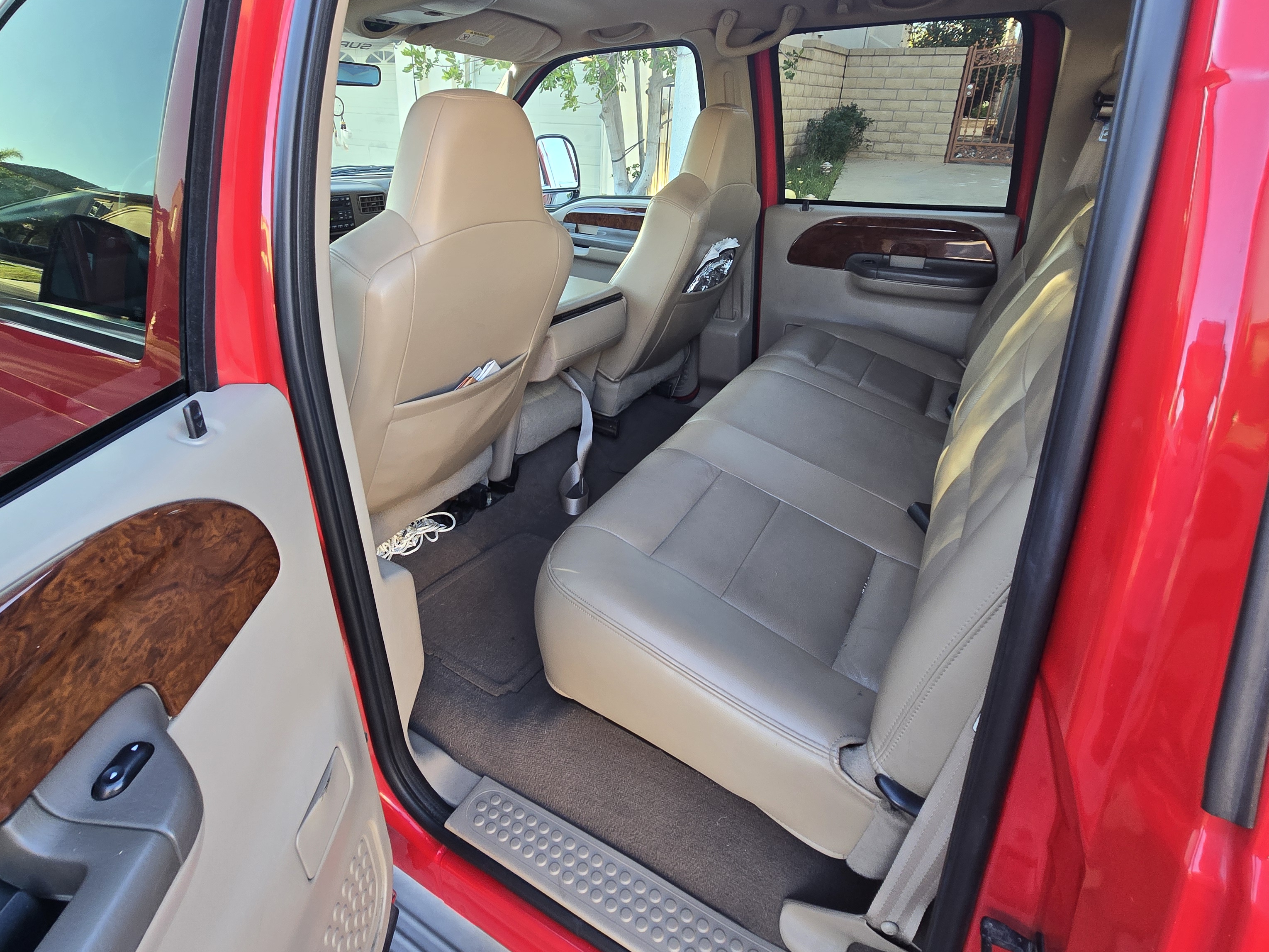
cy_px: 366
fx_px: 623
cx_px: 581
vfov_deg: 73.6
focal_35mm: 17
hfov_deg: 90.8
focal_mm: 2.2
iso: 80
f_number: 2.2
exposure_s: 1/60
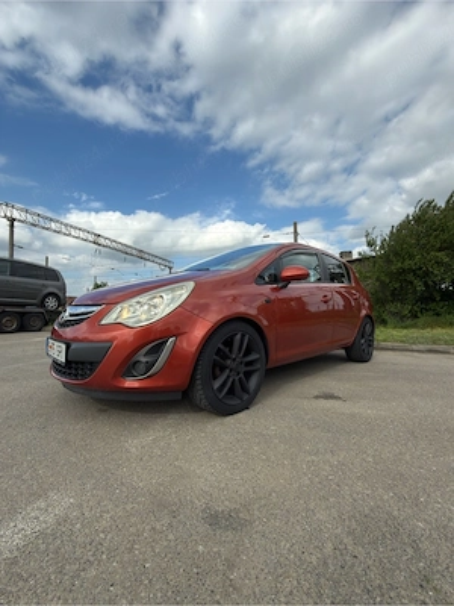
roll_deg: -1.0
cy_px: 303
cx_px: 227
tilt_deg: +0.7
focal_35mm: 15
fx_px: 262
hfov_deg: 81.7
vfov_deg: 98.2
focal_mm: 2.22
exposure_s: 1/573
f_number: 2.2
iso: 16
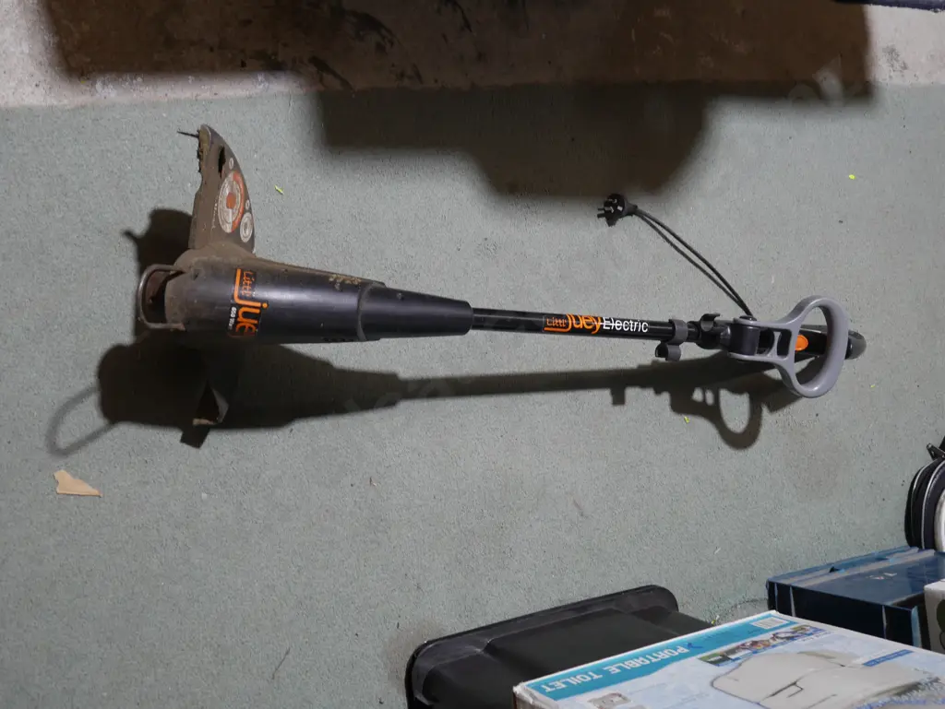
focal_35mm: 34
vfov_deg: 41.8
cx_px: 472
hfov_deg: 53.9
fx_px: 929
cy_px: 354
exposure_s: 1/60
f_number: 4
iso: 500
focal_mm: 17
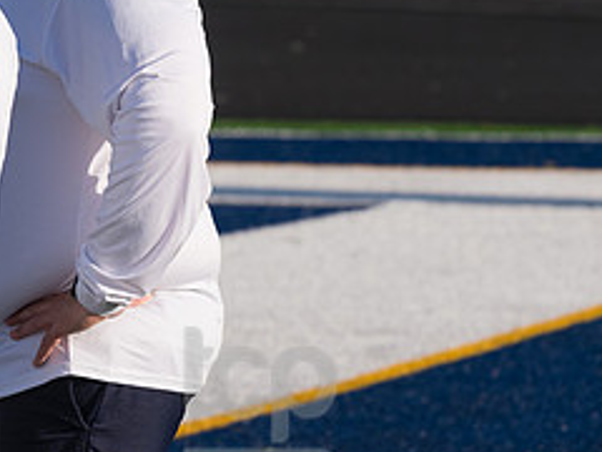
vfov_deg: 3.0
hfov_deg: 3.9
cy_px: 65
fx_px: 8748
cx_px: -95
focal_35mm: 503
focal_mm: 145
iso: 250
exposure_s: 1/1600
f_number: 5.6
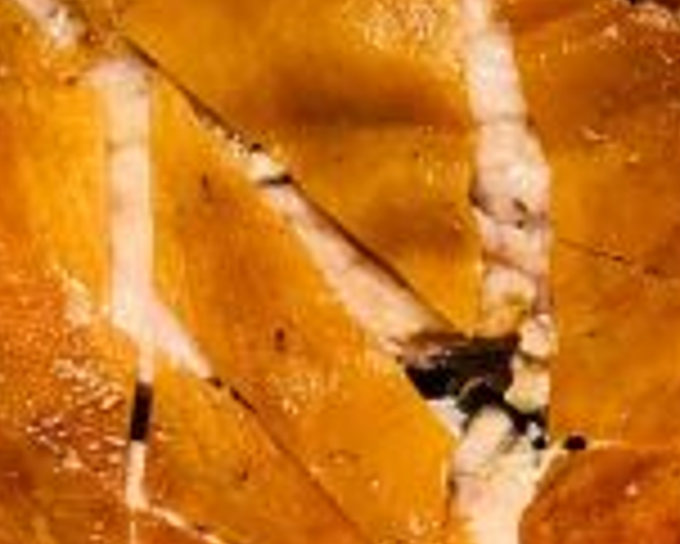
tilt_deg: -51.4
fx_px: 2558
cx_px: 838
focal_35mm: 127
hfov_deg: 14.6
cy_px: 623
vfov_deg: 11.9
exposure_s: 1/100
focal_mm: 4
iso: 40
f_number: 1.8
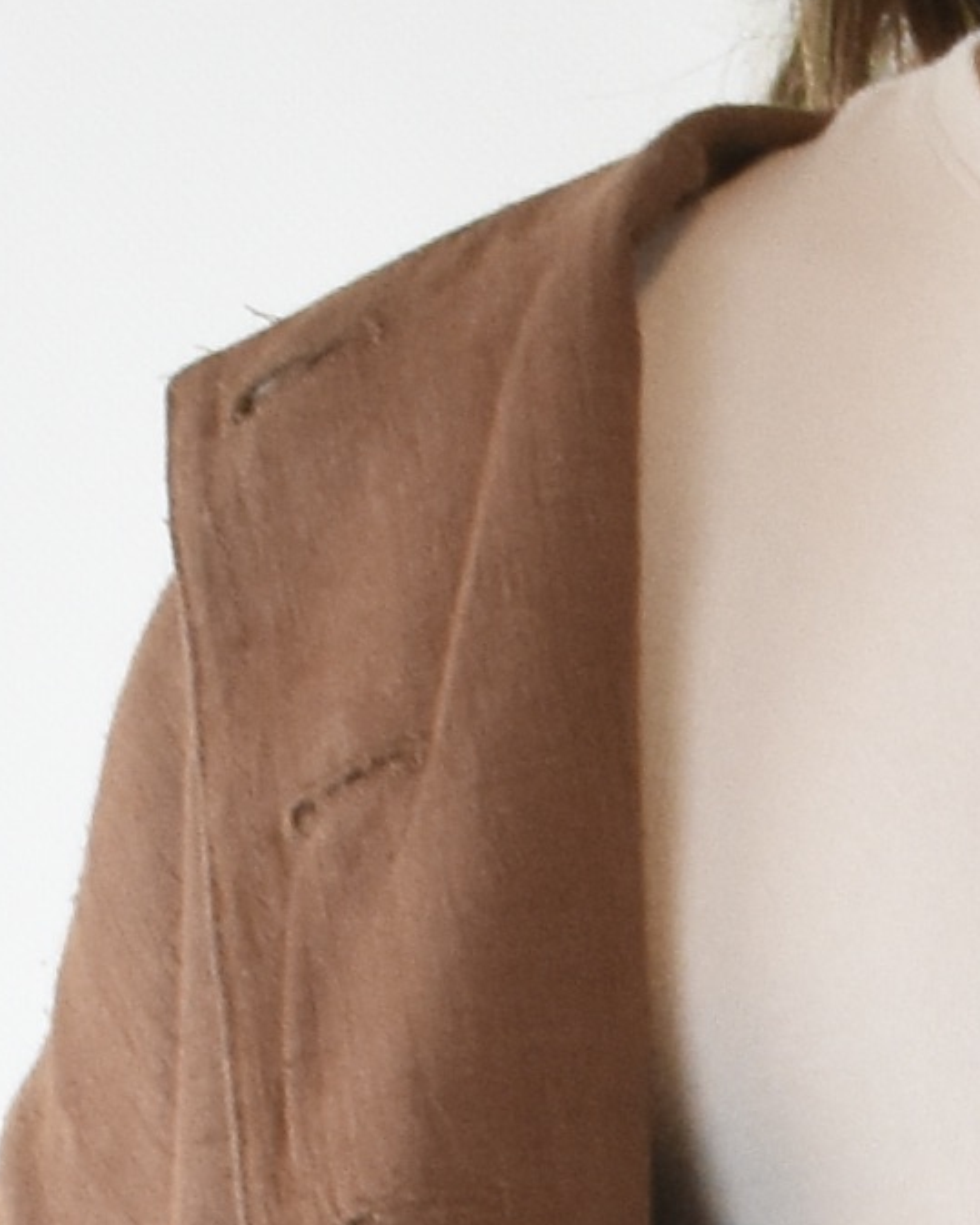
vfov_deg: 5.5
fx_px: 11309
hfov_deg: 4.9
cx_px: 1902
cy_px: 4518
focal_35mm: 312
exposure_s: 1/50
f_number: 11
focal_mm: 27
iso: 1000
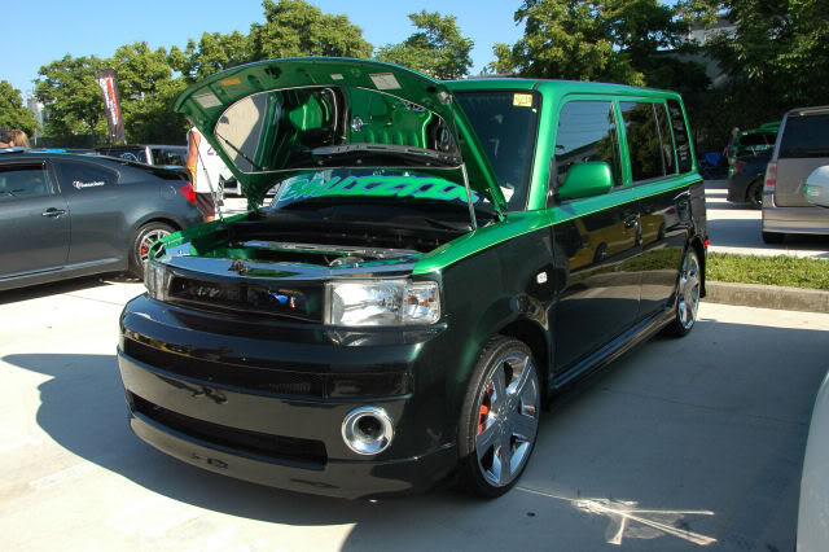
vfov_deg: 39.9
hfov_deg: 57.2
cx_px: 414
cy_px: 276
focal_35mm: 33
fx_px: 759
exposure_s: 1/200
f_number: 10
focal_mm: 22
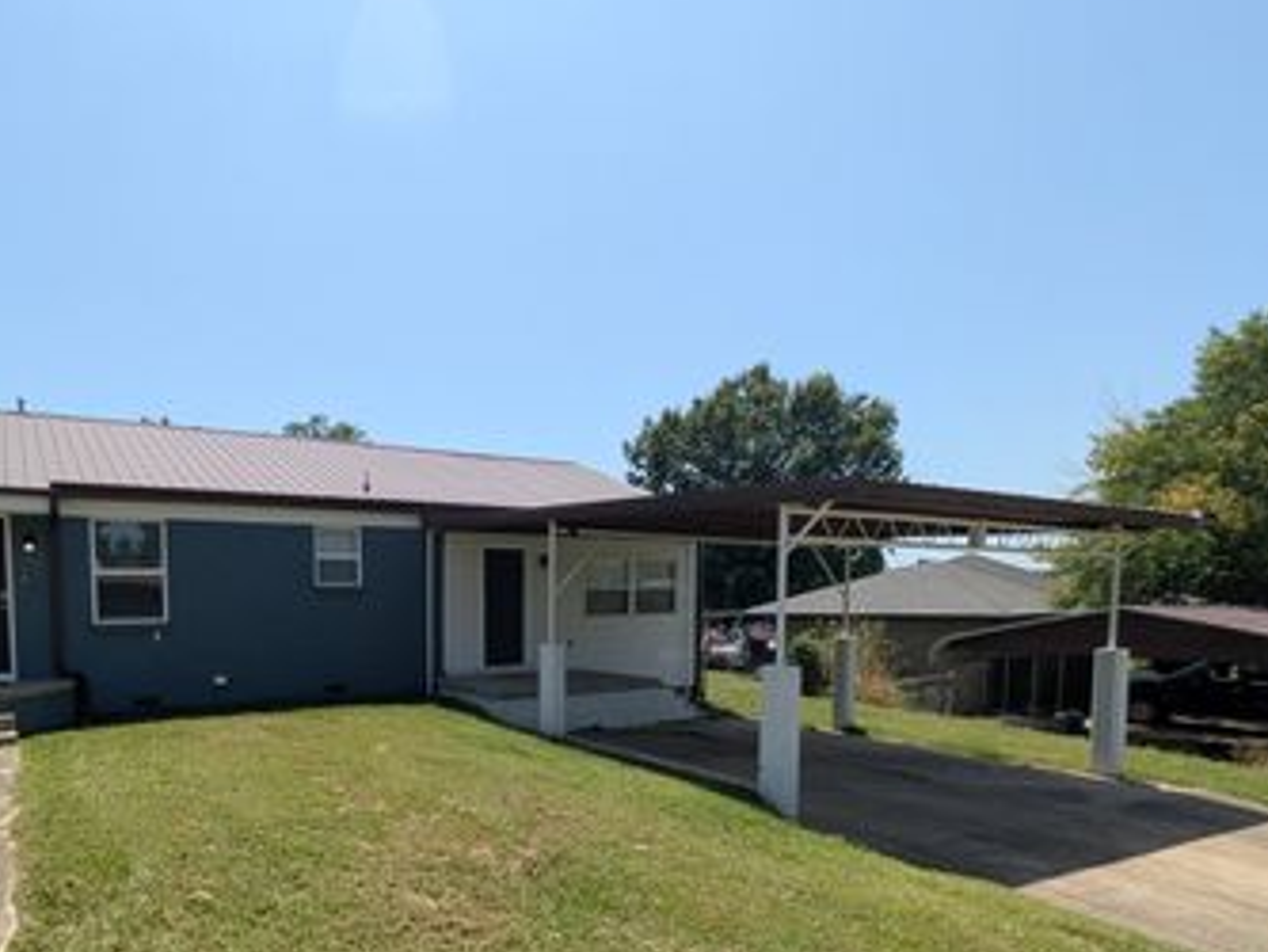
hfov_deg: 75.7
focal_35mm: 21
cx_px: 392
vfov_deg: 61.5
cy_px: 653
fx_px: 770
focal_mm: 1.83
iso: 51
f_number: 2.2
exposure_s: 1/1481
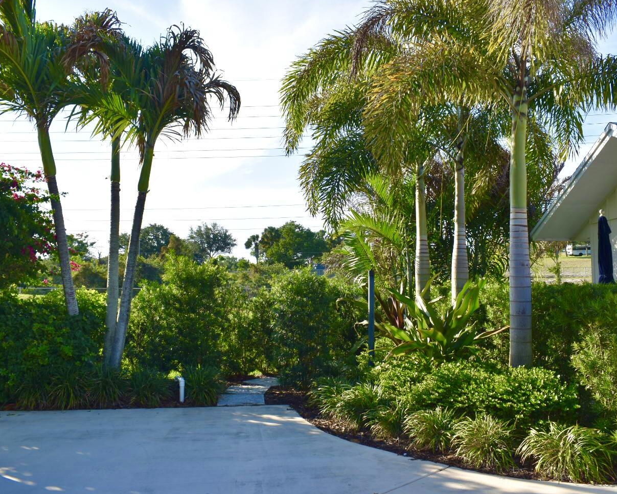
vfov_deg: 43.3
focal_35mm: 34
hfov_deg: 52.8
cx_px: 324
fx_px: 621
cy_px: 222
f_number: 7.1
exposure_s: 1/200
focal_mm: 18
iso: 100
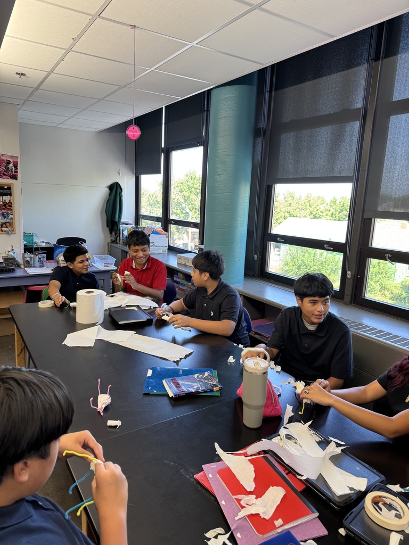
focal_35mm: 24
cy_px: 272
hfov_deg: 56.8
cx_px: 204
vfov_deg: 71.6
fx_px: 378
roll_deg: -2.4
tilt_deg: -10.5
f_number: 1.78
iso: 100
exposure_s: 1/60
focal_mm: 6.76
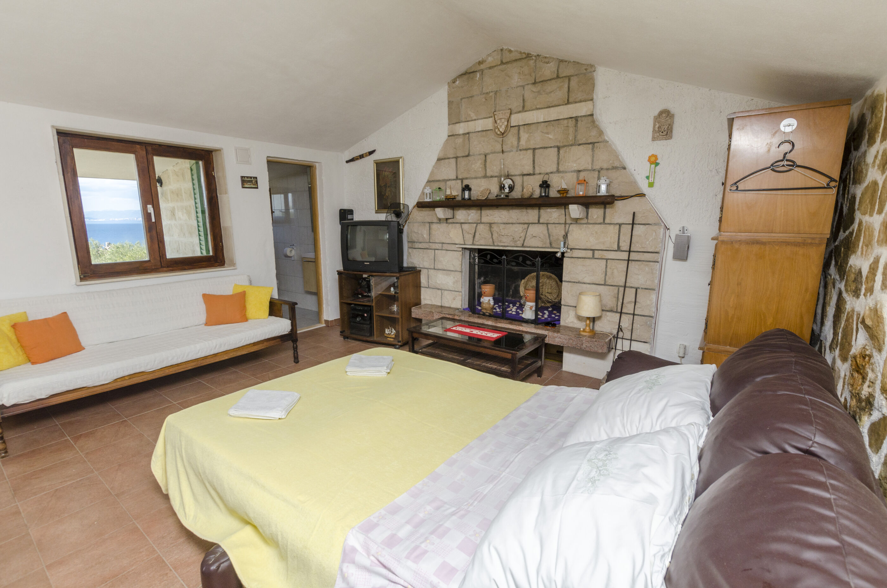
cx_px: 444
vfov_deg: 71.8
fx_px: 406
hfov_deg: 95.1
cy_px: 294
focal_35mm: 16
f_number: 8
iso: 160
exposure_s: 1/160
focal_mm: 11
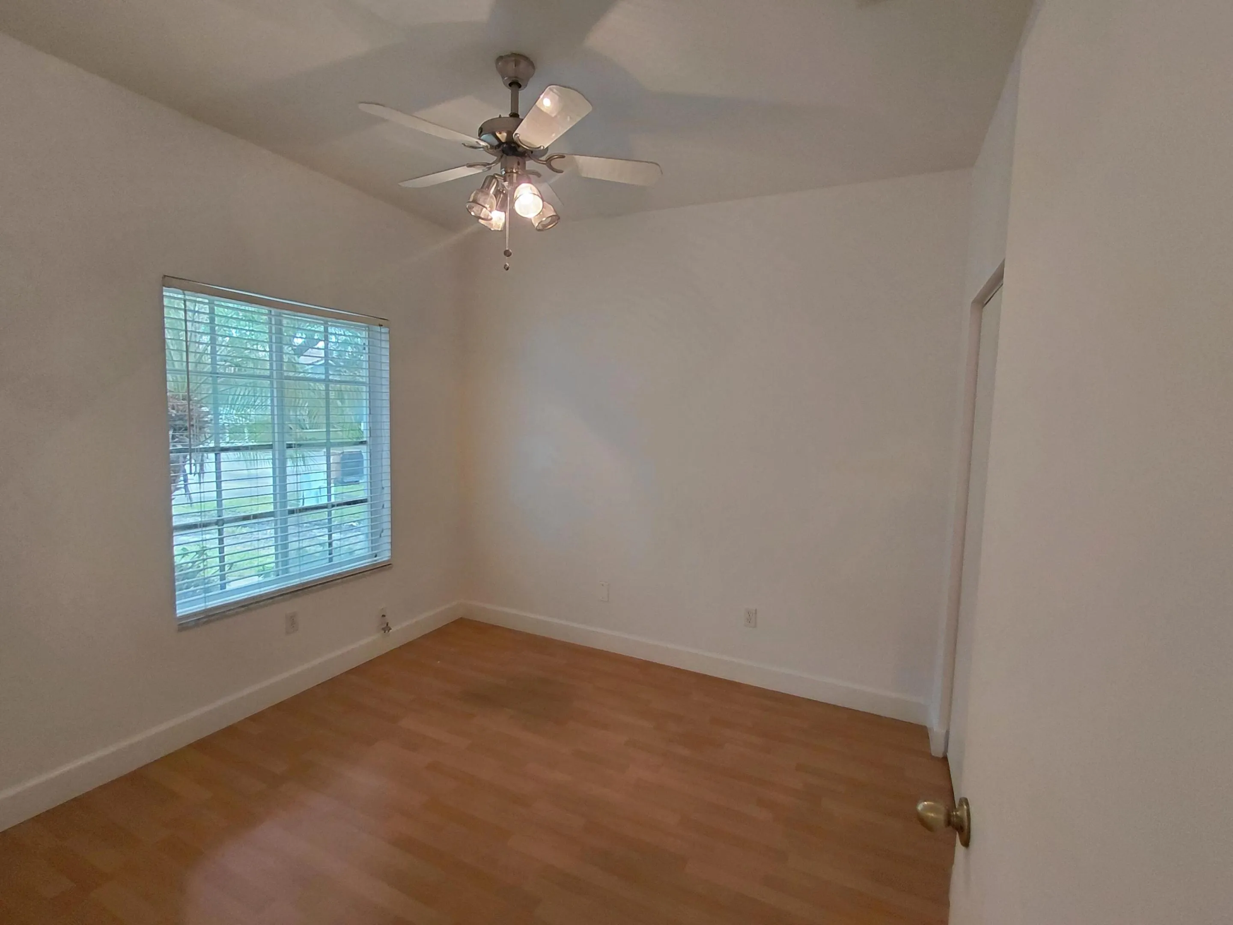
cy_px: 462
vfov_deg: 78.1
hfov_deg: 94.5
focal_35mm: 16
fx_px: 570
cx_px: 616
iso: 160
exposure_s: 1/60
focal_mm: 1.64
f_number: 2.2
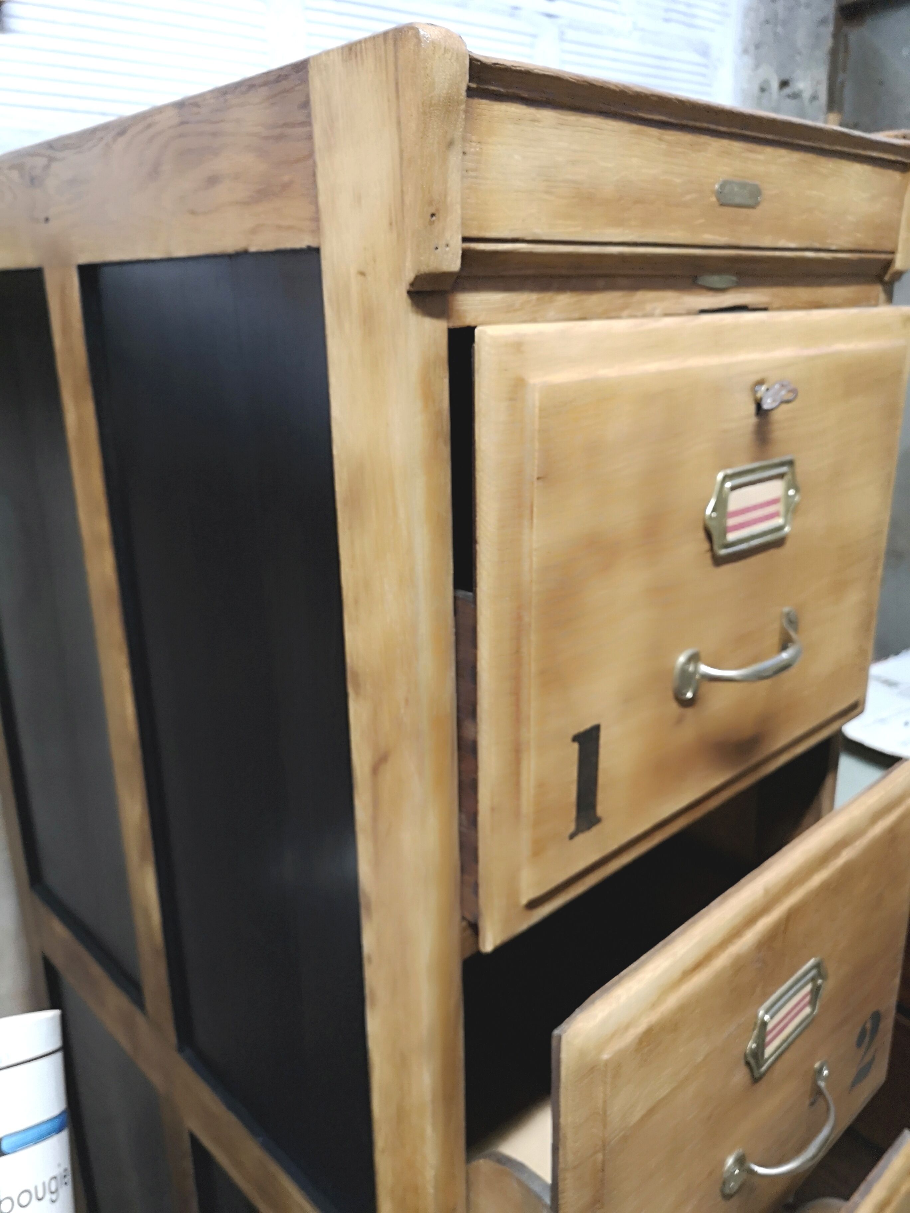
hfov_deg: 51.4
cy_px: 606
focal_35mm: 27
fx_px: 946
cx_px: 455
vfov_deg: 65.3
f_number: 1.8
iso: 320
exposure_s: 1/33.3
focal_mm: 3.95
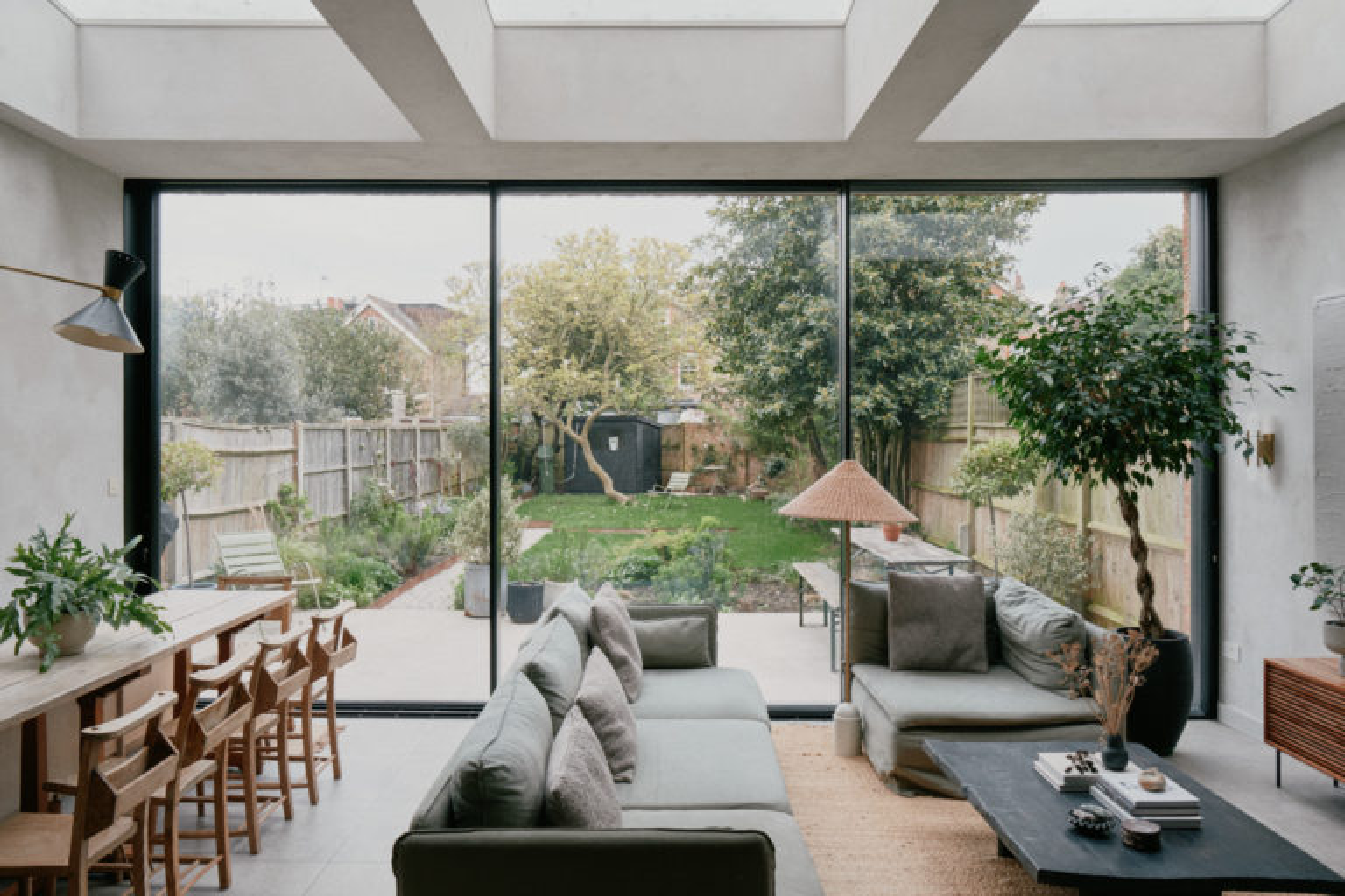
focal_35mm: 25
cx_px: 672
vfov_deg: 51.3
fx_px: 934
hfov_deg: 71.5
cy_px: 448
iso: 200
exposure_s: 1/6
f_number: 11
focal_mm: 16.5
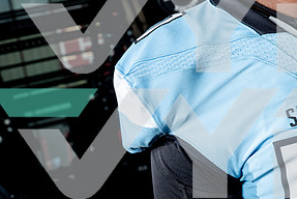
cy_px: 18
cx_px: 257
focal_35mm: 107
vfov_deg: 12.7
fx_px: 884
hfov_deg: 18.8
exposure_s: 1/250
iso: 640
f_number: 9
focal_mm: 53
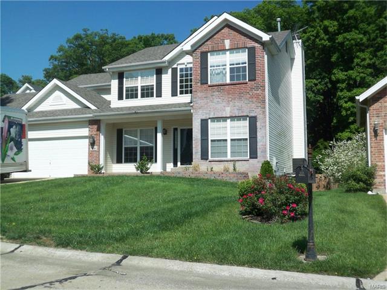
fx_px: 436
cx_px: 194
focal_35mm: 39
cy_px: 145
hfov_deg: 47.9
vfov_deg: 36.8
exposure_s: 1/400
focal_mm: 6.4
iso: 50
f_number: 3.9
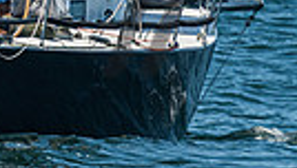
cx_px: -133
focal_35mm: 1206
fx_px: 9517
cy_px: -233
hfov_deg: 1.8
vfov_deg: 1.0
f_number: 6.3
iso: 320
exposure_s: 1/500
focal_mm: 200
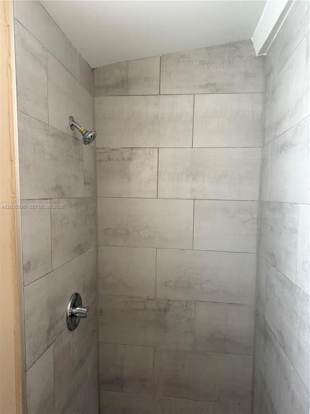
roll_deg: -1.3
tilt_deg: -2.7
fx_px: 287
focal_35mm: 24
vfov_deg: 71.6
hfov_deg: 56.8
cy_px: 207
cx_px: 155
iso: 640
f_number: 1.78
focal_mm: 6.76
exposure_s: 1/60
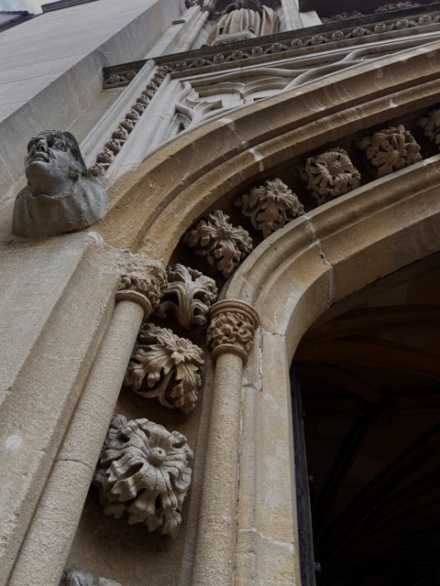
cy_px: 293
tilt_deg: +49.6
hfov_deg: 53.1
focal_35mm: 26
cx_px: 220
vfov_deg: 67.3
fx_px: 441
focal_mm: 5.7
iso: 50
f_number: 1.5
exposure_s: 1/347
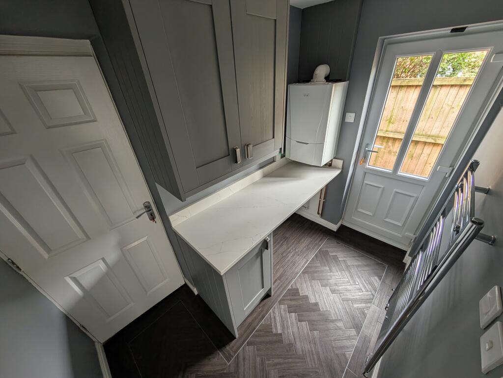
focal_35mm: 12
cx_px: 252
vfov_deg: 94.6
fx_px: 175
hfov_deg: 110.5
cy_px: 189
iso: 48
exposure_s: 1/41.1
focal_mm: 2.02
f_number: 1.7
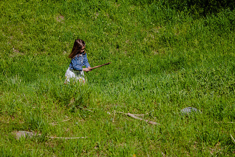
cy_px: 68
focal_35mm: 119
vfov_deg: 11.5
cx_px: 113
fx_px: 780
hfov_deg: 17.1
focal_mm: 105
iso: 200
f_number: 7.1
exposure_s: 1/800
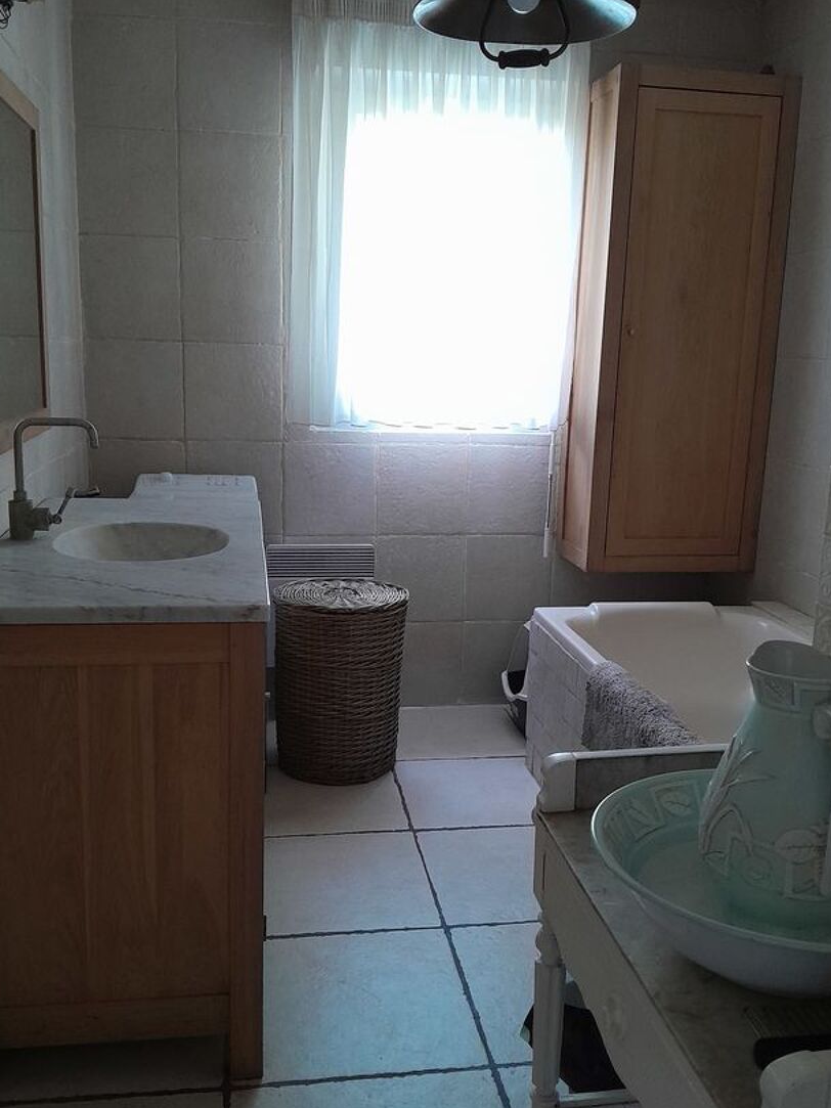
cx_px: 413
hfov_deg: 44.2
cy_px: 566
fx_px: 1024
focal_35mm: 32
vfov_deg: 56.8
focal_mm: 3.98
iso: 500
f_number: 1.8
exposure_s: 1/60
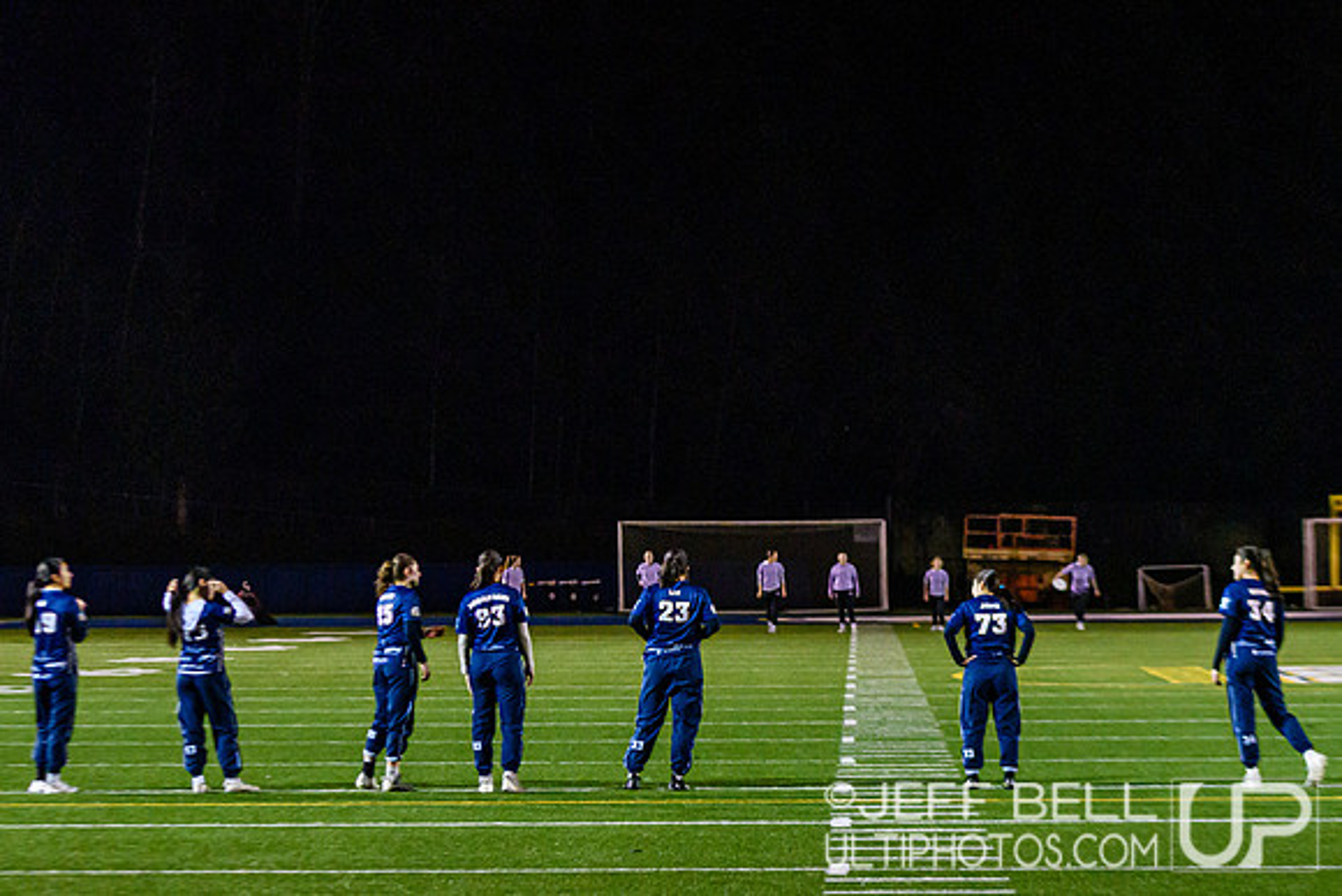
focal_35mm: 129
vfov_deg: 10.7
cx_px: 725
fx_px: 4795
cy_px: 448
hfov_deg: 15.9
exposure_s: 1/800
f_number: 3.2
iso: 4000
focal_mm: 70
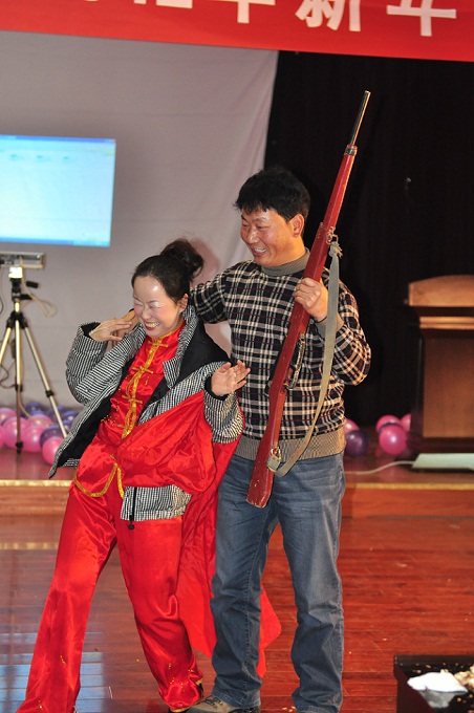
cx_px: 237
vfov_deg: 27.0
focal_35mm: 75
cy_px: 356
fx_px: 1484
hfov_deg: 18.1
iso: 800
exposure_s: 1/200
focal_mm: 50
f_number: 2.8
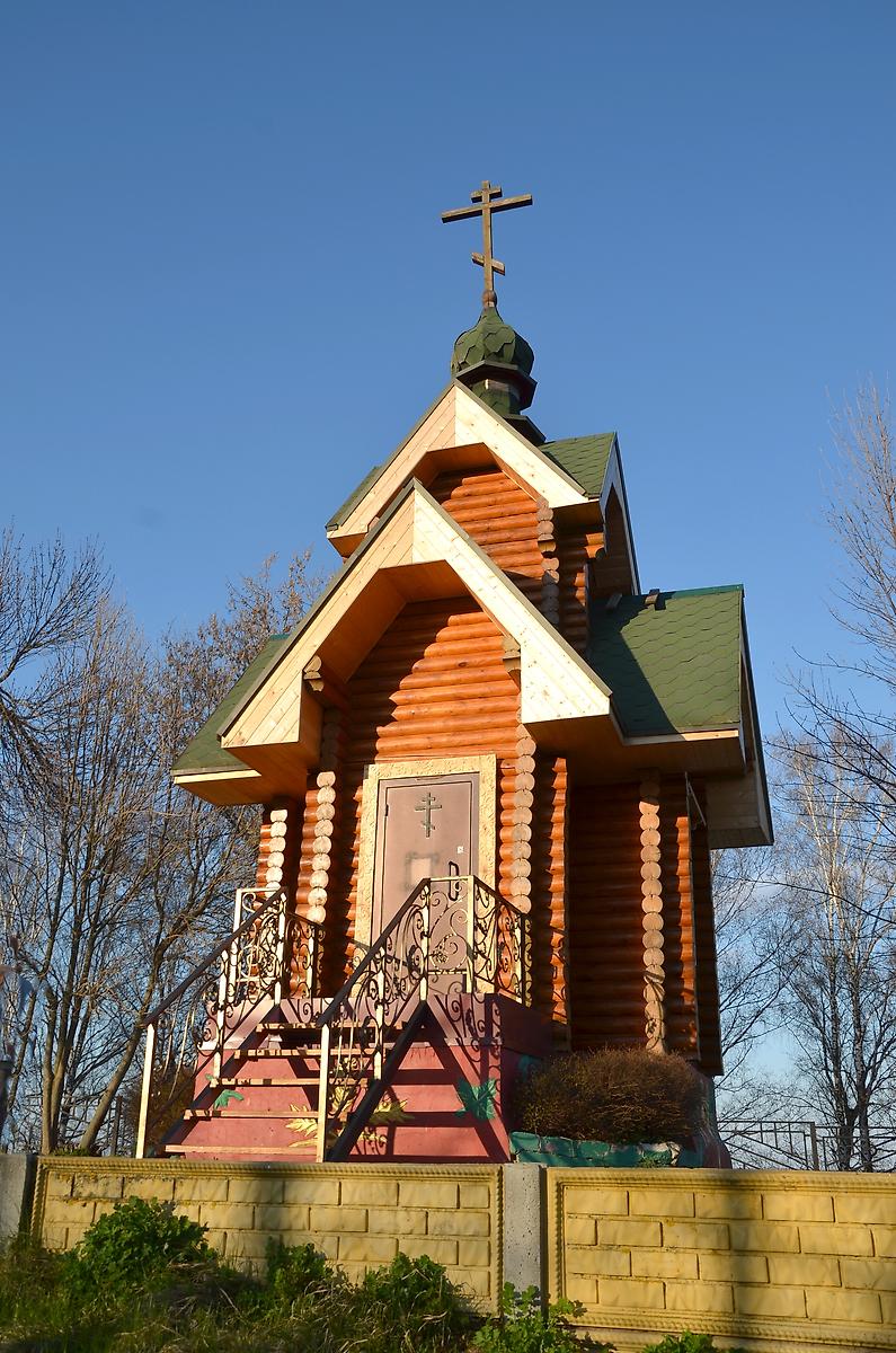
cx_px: 448
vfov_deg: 59.6
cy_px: 676
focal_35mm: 32
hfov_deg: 41.5
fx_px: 1181
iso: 100
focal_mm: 21
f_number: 8
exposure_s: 1/250
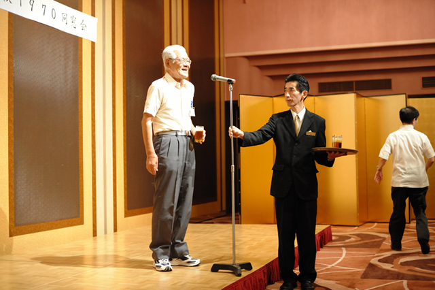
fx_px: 604
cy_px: 145
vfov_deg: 27.0
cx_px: 218
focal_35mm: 50
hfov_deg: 39.6
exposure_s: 1/125
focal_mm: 50
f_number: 2.8
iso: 2200
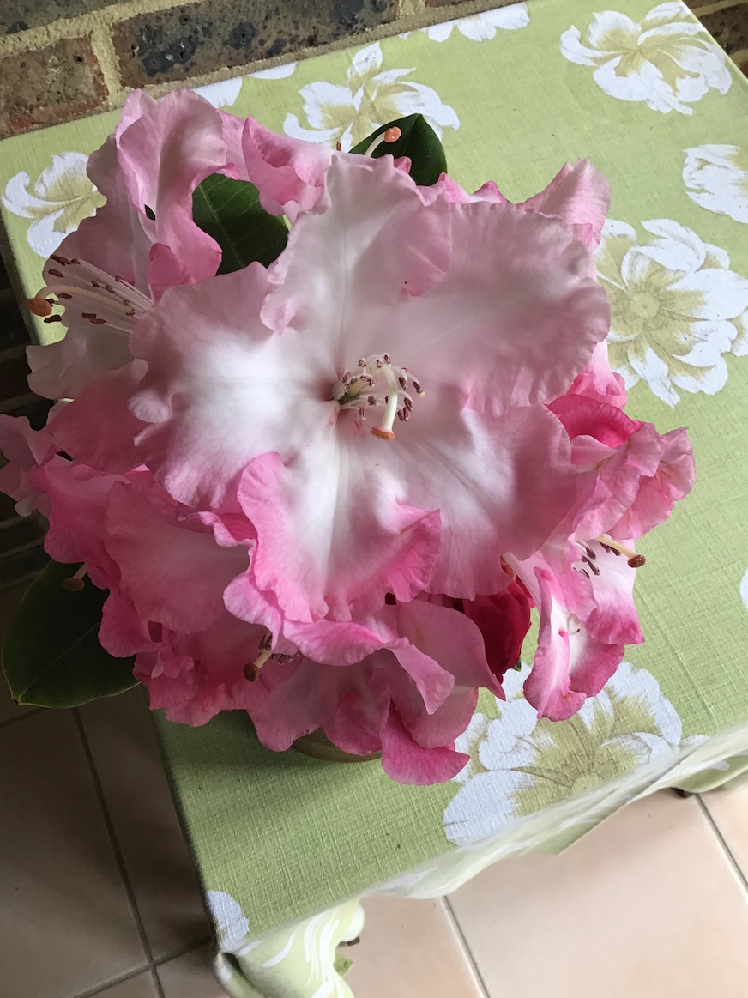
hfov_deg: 44.2
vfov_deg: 56.8
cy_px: 502
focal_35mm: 32
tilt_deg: -65.9
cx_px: 371
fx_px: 922
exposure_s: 1/33
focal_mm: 3.3
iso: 25
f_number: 2.4
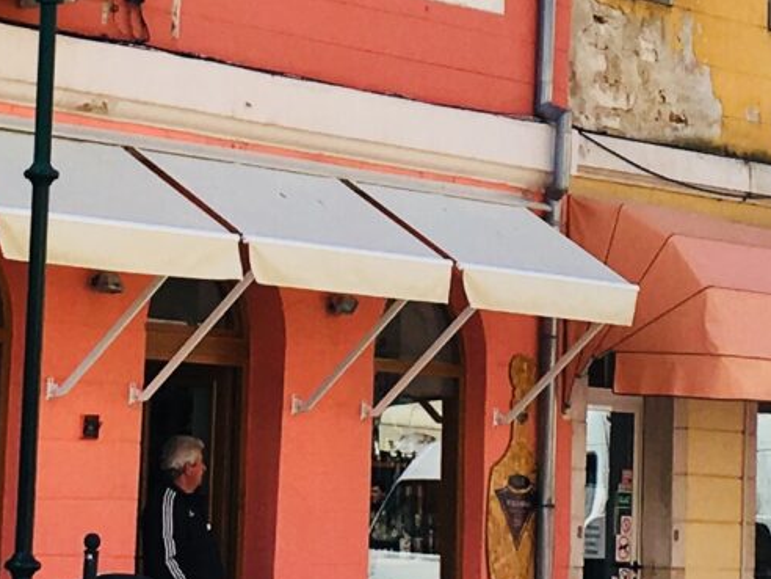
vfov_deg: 9.5
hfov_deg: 13.1
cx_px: 359
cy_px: -303
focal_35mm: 151
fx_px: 3363
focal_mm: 4.15
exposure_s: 1/1040
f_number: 2.2
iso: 25
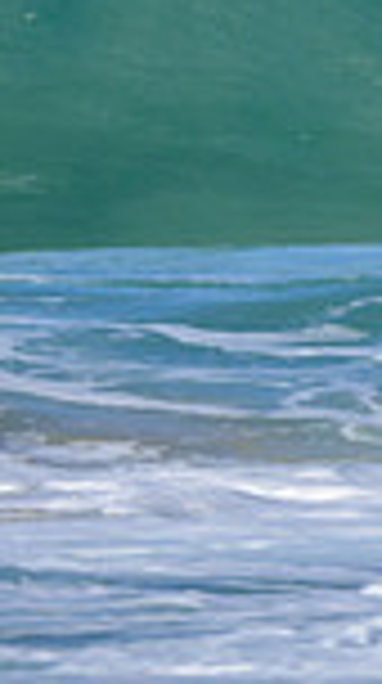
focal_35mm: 4408
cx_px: 684
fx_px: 79731
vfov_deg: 0.5
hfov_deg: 0.3
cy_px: -178
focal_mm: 800
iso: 360
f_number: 6.3
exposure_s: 1/2000
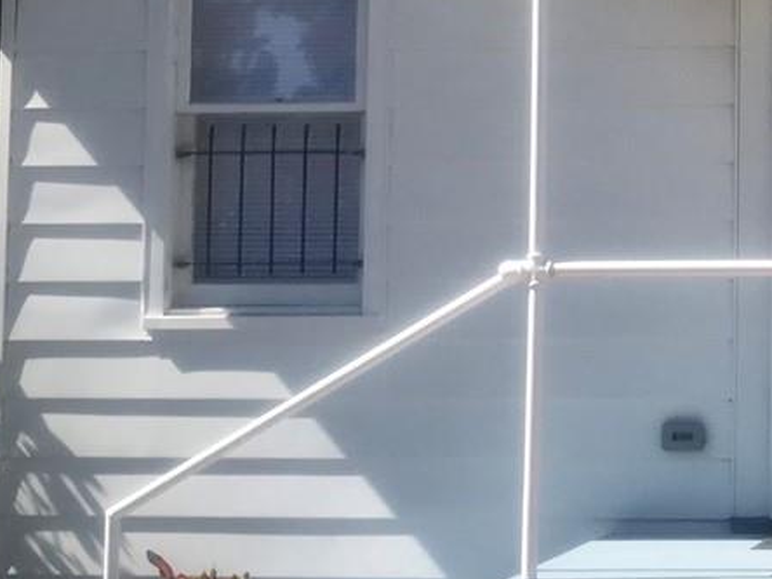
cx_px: 956
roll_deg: +0.6
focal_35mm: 101
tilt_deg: +5.1
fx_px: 2252
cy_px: 137
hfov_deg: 18.3
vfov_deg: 14.6
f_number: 1.8
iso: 20
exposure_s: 1/1473
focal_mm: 3.99
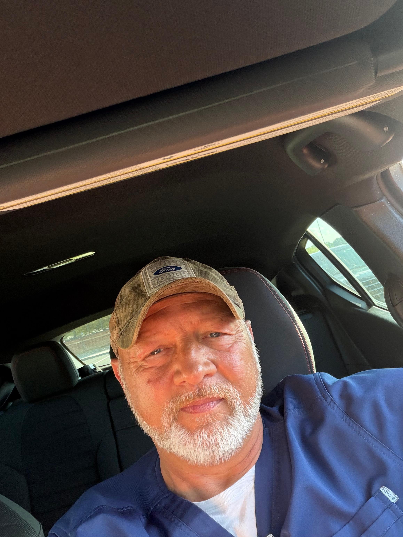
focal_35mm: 30
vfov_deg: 60.0
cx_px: 202
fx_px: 466
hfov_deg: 46.8
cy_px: 268
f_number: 1.9
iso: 64
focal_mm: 2.71
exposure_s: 1/121
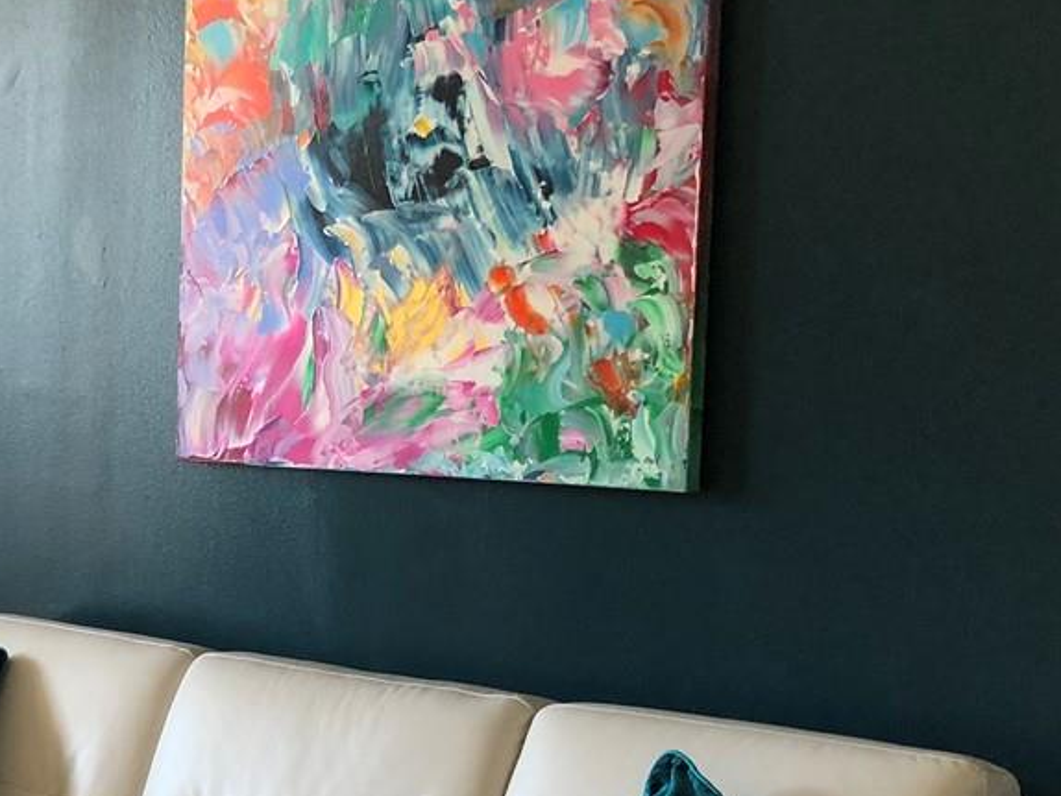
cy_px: 617
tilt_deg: -7.4
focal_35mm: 78
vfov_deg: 18.8
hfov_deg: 22.8
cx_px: -237
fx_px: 2392
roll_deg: +1.7
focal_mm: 4
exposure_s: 1/24
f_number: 1.8
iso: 32
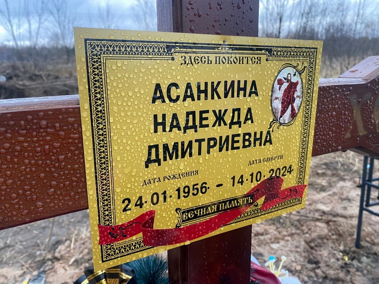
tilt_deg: -16.7
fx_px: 285
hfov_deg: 67.3
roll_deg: +2.5
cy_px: 142
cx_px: 190
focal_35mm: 26
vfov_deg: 53.1
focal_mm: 4.25
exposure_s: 1/73
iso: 125
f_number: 1.8
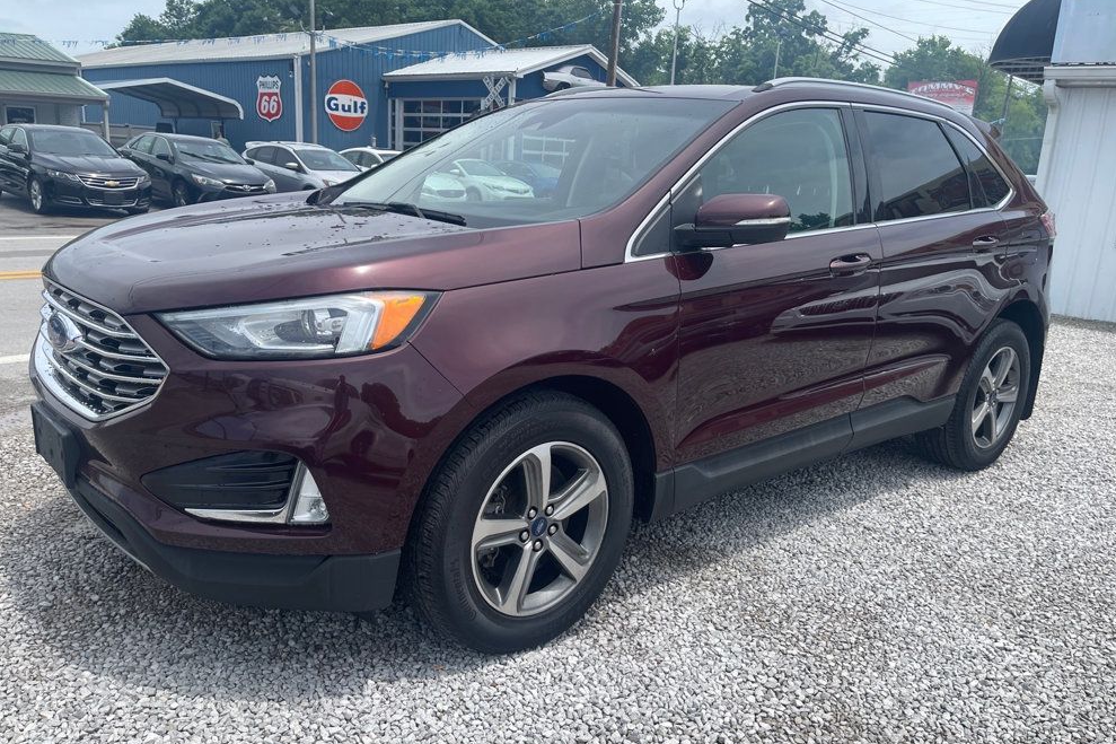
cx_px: 559
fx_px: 868
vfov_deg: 46.3
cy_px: 412
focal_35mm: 28
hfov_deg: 65.5
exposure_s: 1/2433
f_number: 1.6
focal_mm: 5.1
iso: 32
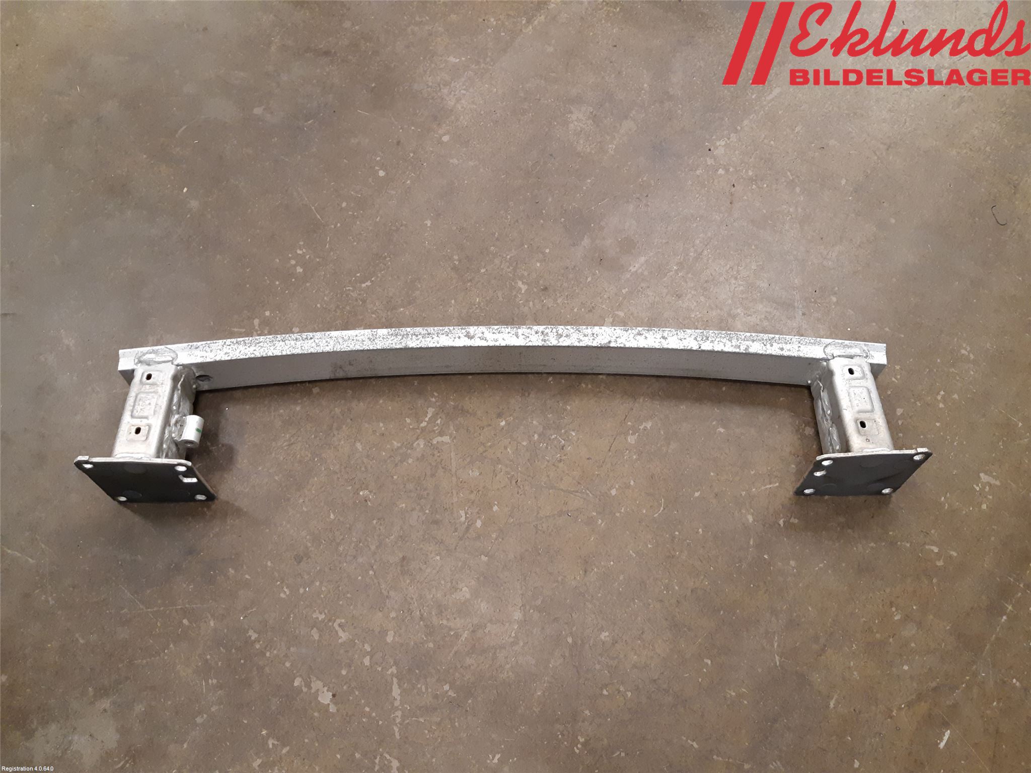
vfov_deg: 53.1
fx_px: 774
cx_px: 516
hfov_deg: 67.3
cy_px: 386
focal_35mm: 26
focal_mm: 3.93
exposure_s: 1/50
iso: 250
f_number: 1.7
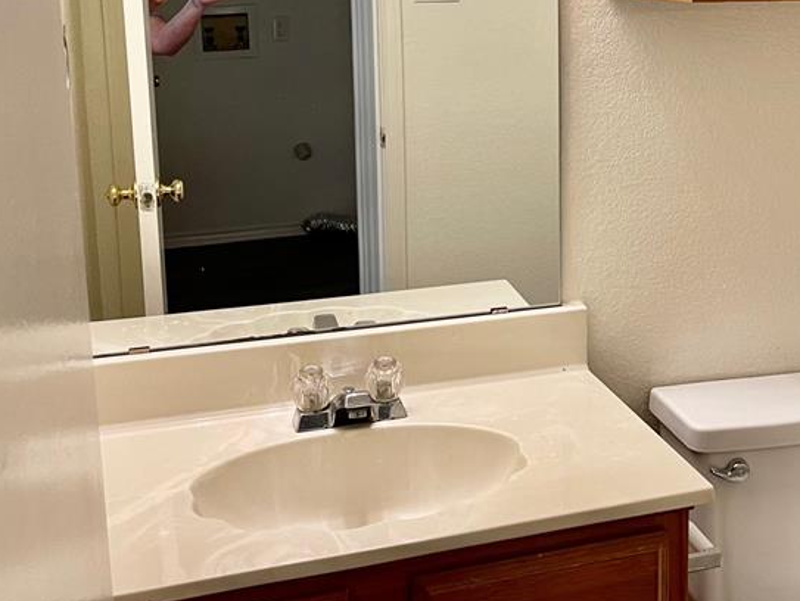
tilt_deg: -11.0
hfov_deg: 37.9
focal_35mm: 49
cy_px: 184
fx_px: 1133
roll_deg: -0.4
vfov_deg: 29.4
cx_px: 606
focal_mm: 5.1
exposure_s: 1/60
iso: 160
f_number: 1.6
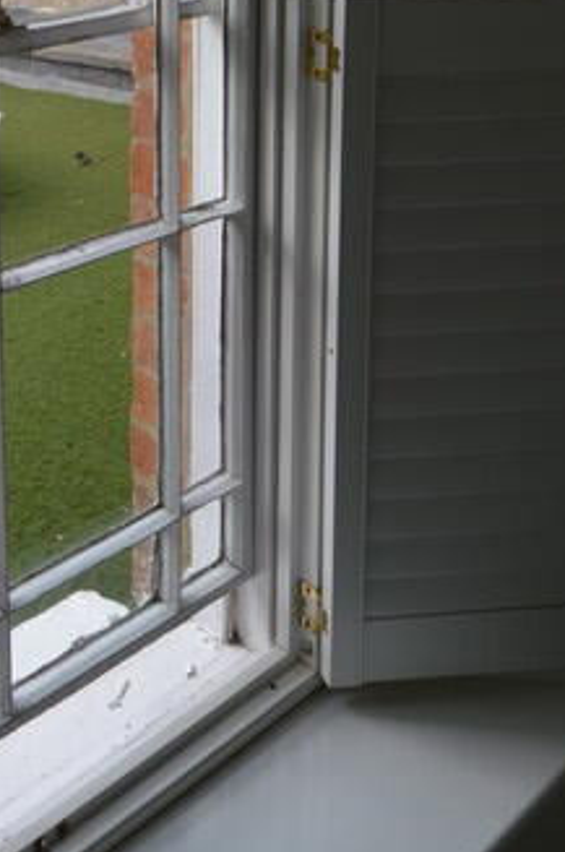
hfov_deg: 25.9
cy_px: -16
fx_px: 1110
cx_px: -92
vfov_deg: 37.2
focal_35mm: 47
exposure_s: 1/125
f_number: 5.6
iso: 100
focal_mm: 10
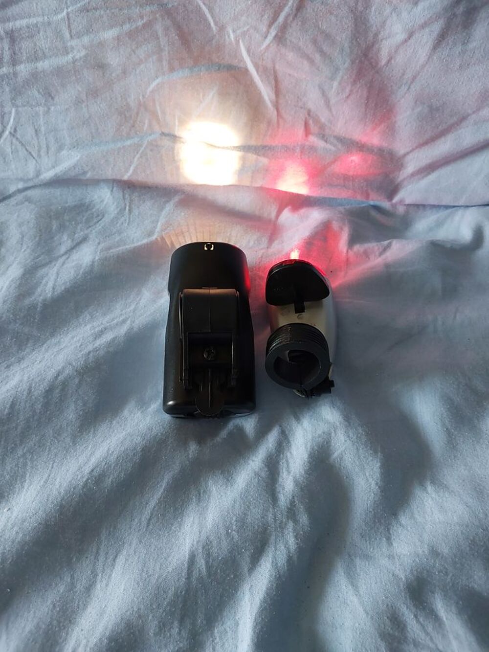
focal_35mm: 30
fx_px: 565
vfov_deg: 60.0
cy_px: 326
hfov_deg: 46.8
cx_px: 244
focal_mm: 4.6
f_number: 1.8
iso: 320
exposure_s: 1/50
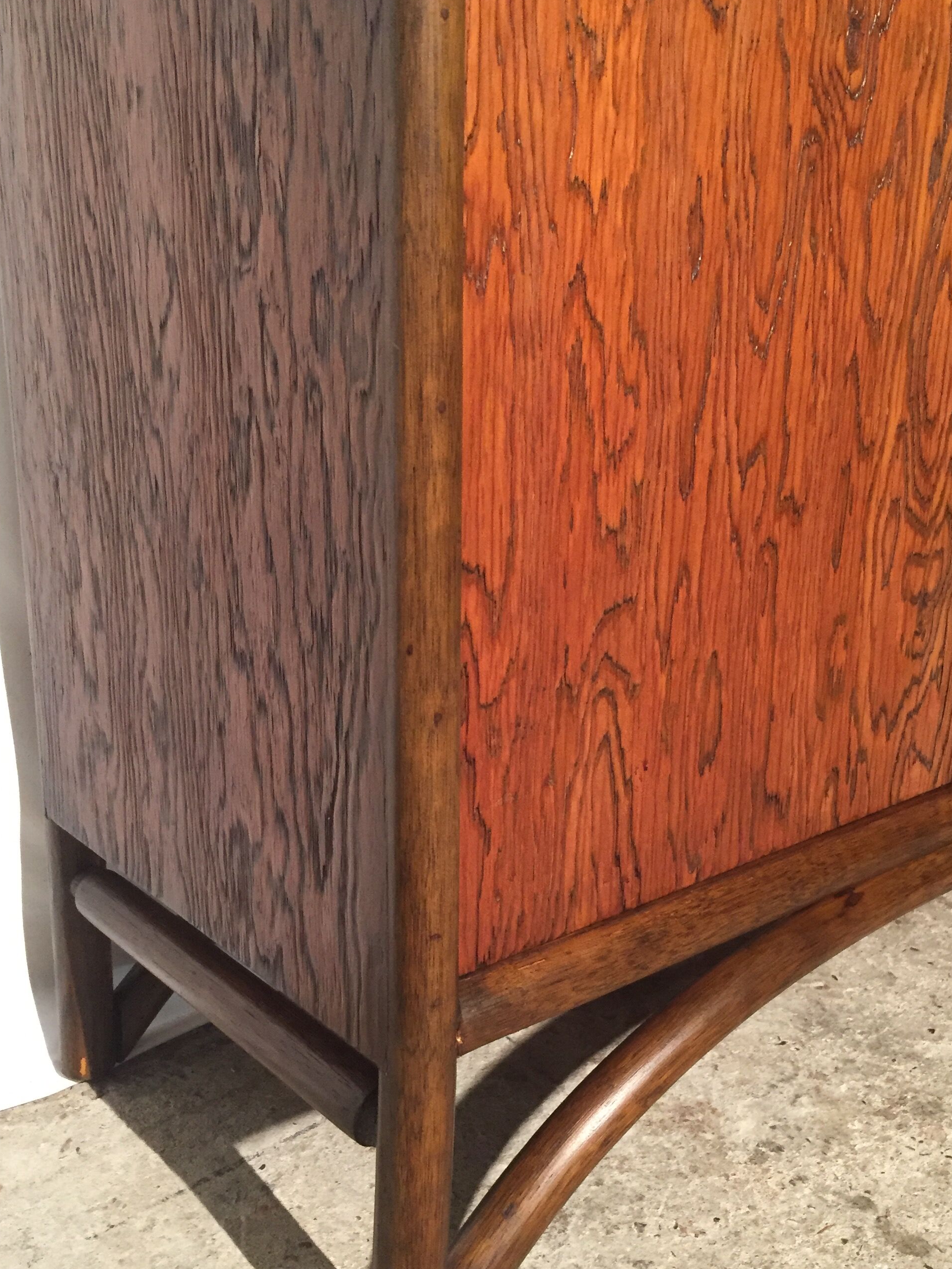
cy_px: 676
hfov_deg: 38.6
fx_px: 1357
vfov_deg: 50.1
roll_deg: -1.7
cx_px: 513
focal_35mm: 37
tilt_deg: -16.2
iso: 250
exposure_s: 1/33
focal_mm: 4.15
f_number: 2.2
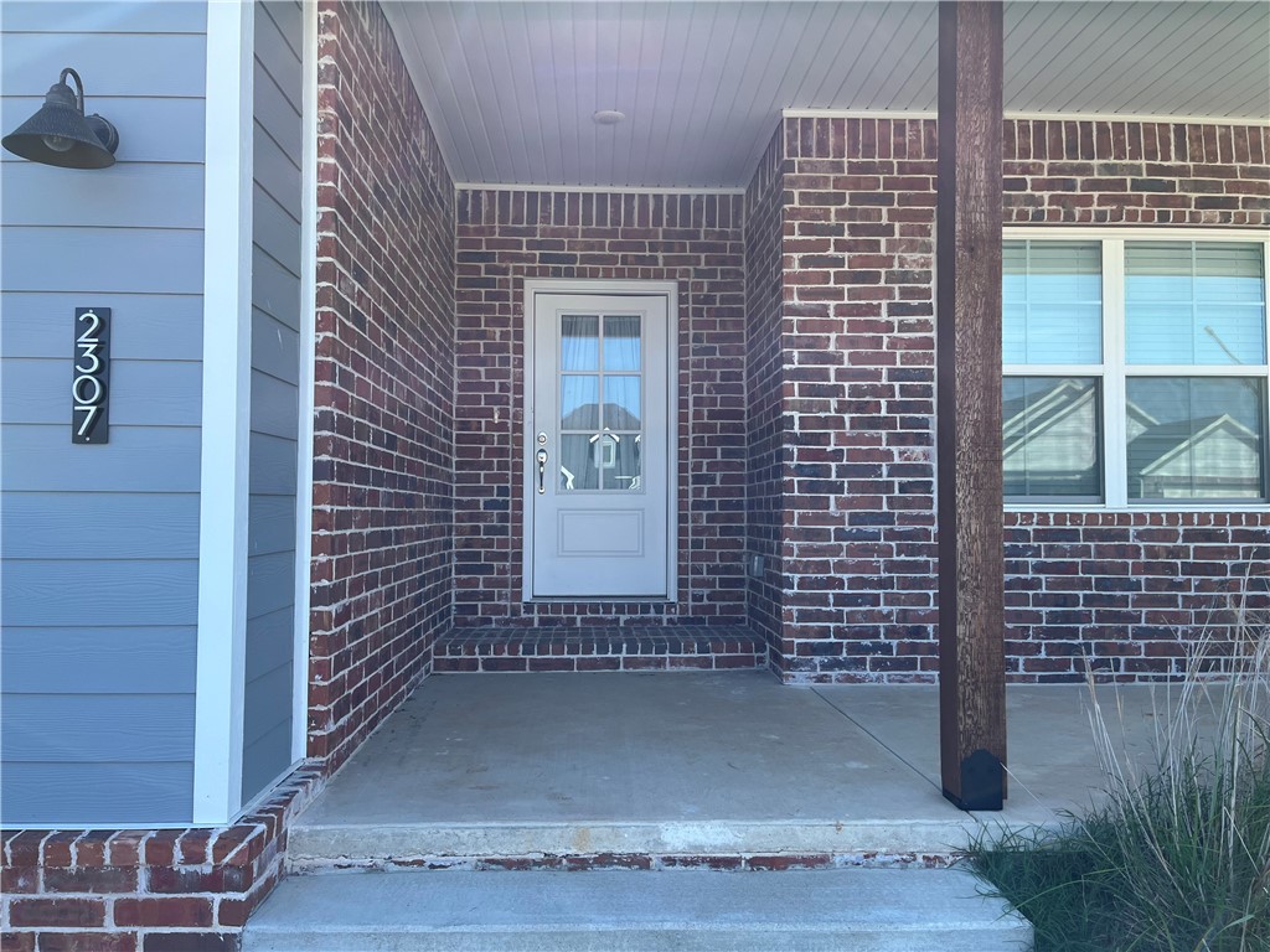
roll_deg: +0.2
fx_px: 954
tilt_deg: +2.0
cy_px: 476
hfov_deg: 67.3
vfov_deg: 53.1
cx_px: 635
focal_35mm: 26
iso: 50
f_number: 1.6
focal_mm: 5.1
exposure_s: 1/891
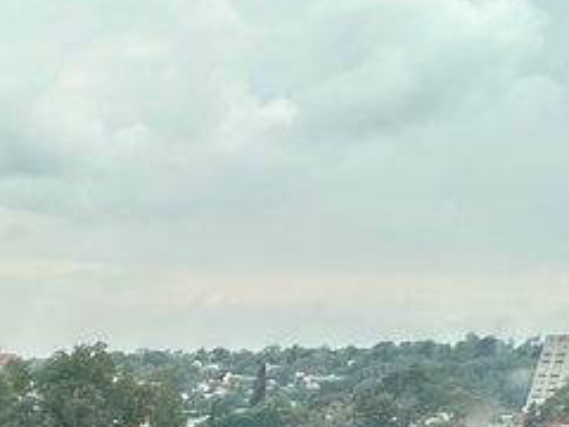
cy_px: 750
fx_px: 1151
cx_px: -477
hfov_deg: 19.8
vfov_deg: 17.4
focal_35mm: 70
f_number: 2.2
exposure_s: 1/1072
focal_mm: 2.22
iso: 40
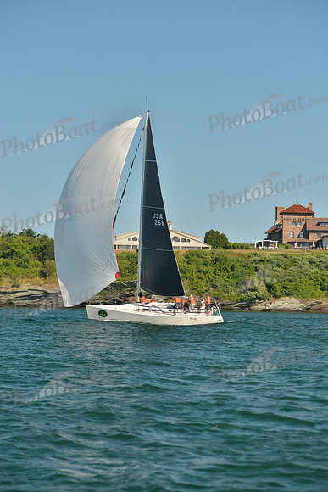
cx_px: 164
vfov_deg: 20.4
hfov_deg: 13.7
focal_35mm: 100
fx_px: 1366
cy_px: 246
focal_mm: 100
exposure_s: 1/1250
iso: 400
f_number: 5
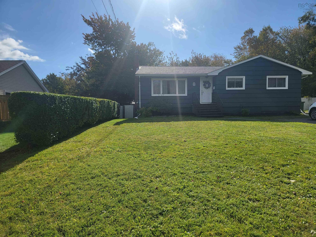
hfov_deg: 71.6
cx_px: 158
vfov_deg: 56.8
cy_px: 118
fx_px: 219
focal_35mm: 24
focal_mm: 6.7
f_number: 1.8
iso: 16
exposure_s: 1/1365
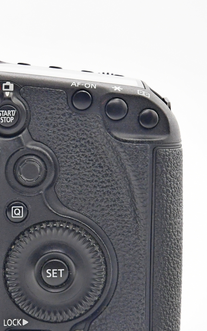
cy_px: 174
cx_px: -70
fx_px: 1833
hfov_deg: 6.4
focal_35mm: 203
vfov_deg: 10.3
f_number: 8
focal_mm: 66
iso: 1250
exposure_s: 1/125
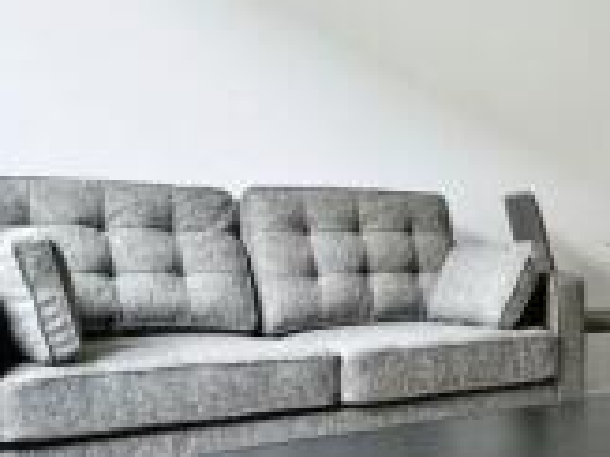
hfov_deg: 31.4
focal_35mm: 50
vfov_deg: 28.9
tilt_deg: -2.6
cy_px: 309
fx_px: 880
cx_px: 748
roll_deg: -0.3
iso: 125
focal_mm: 2.22
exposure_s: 1/100
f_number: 2.2
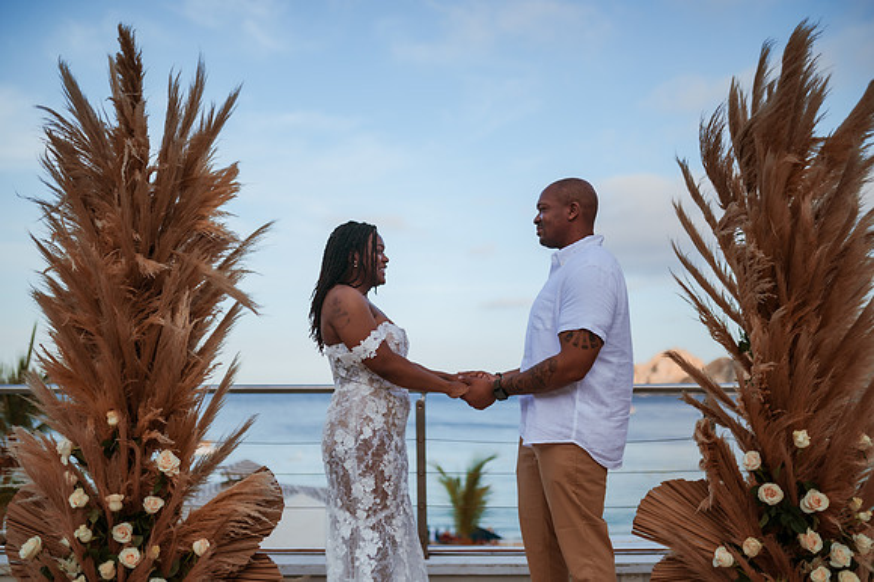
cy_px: 291
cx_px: 437
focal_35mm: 35
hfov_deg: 54.2
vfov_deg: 37.6
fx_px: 854
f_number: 1.4
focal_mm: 35
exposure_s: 1/8000
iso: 250
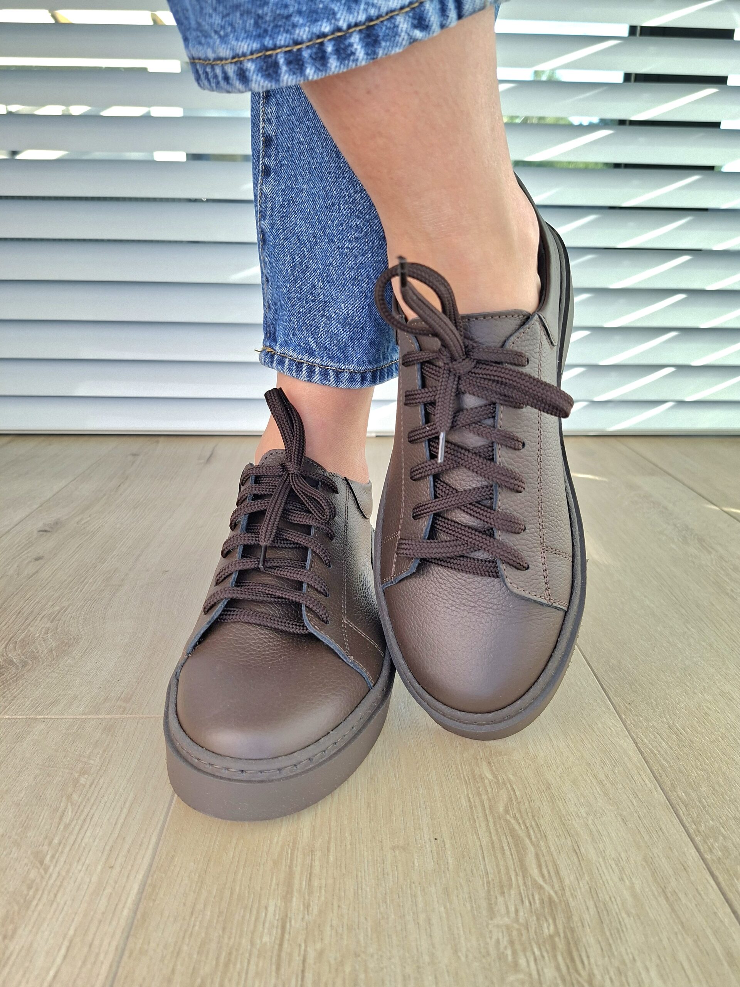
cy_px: 494
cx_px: 370
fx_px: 656
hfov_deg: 58.9
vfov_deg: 73.9
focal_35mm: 23
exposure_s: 1/196
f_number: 1.8
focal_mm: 5.54
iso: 50
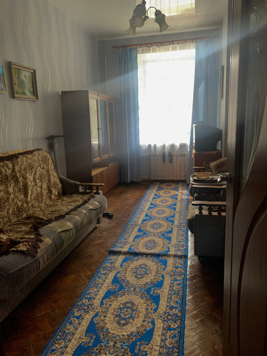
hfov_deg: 53.1
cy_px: 178
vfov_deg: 67.3
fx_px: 267
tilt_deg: -10.5
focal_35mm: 26
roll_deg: +2.7
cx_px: 134
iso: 125
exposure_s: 1/60
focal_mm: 4.25
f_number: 1.8
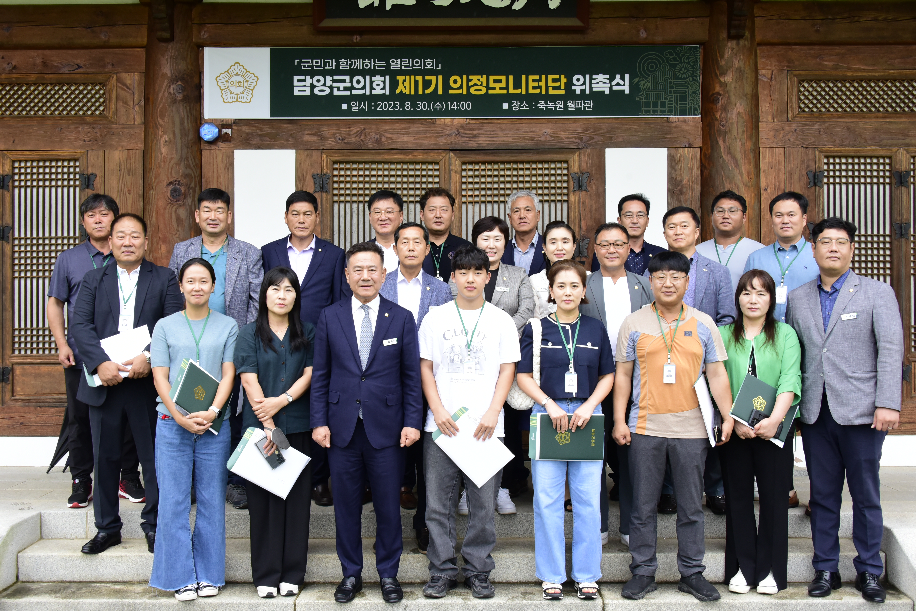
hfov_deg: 50.7
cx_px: 458
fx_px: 967
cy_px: 306
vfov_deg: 35.1
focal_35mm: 38
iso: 1600
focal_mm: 38
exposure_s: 1/250
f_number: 10
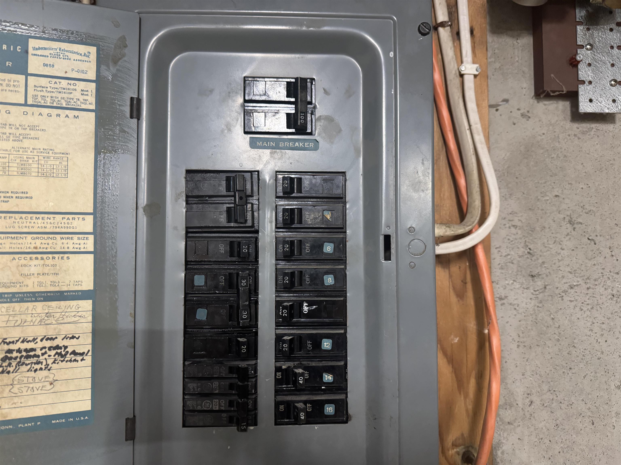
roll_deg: +0.2
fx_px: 431
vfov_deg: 56.8
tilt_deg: +2.3
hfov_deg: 71.6
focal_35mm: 24
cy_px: 232
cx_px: 310
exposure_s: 1/60
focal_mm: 6.76
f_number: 1.78
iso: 500
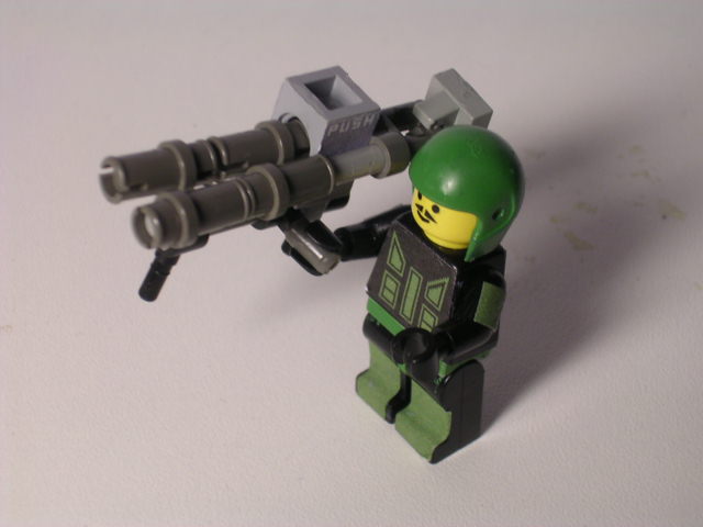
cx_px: 352
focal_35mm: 91
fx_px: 1848
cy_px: 264
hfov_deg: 21.5
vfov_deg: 16.2
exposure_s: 1/18.6
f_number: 4.3
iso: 100
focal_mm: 13.7
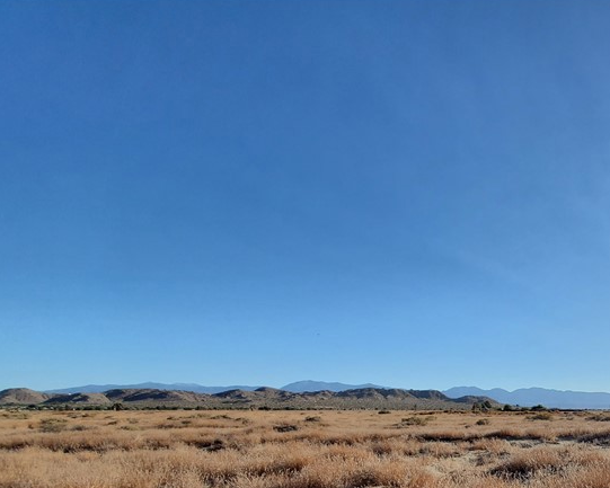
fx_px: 433
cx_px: 555
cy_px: 425
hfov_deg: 59.3
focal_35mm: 24
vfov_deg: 52.7
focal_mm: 1.8
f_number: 2.2
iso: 50
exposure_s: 1/1695
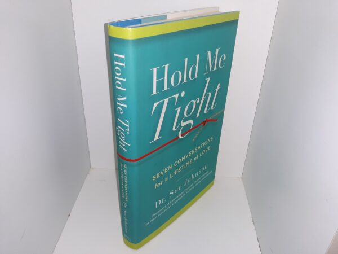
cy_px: 127
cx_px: 169
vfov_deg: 49.7
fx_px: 273
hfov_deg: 63.4
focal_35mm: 28
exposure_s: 1/122
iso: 40
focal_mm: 3.7
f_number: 1.7
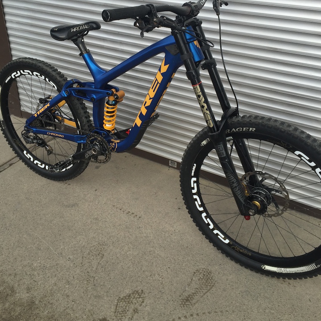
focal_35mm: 35
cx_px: 161
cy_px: 114
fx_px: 367
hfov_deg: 47.2
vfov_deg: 46.7
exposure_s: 1/476
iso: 32
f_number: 2.2
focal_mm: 4.15
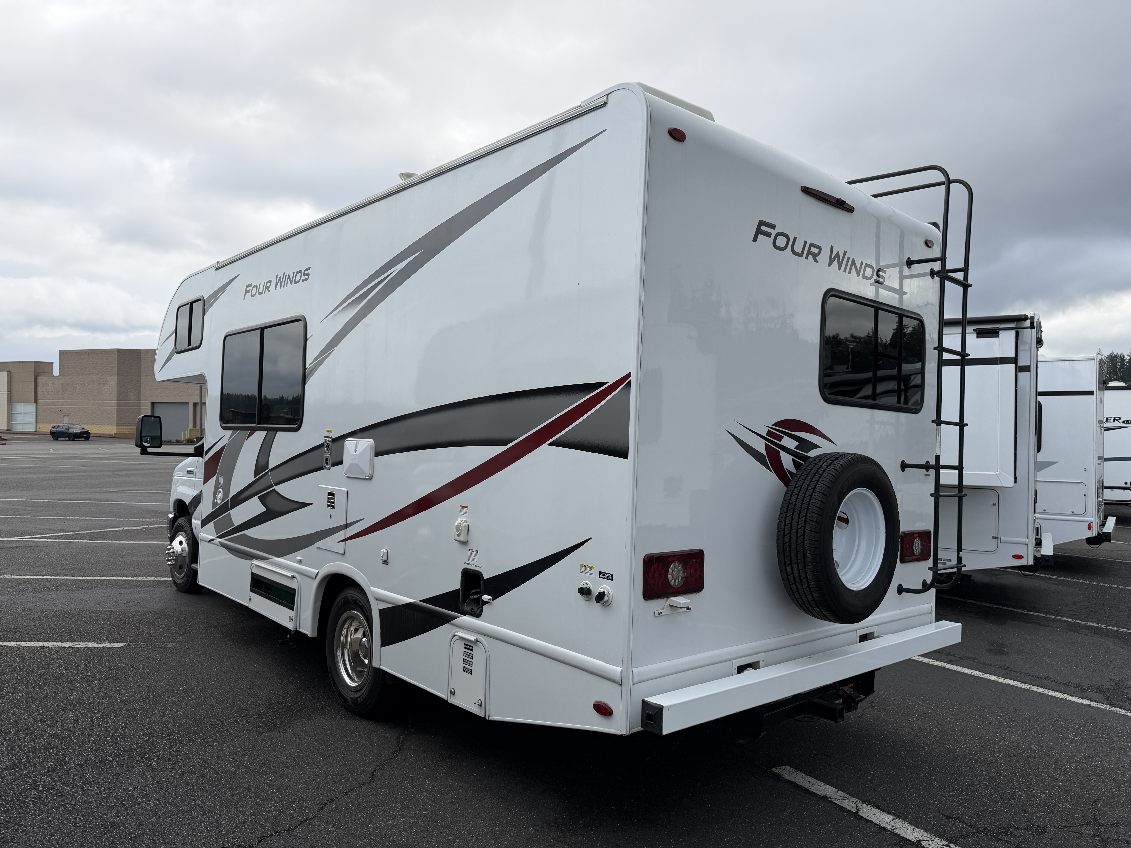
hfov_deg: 71.6
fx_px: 784
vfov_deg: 56.8
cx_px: 566
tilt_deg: -0.9
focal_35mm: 24
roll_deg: -1.8
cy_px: 424
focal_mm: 6.76
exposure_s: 1/3953
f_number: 1.78
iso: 80
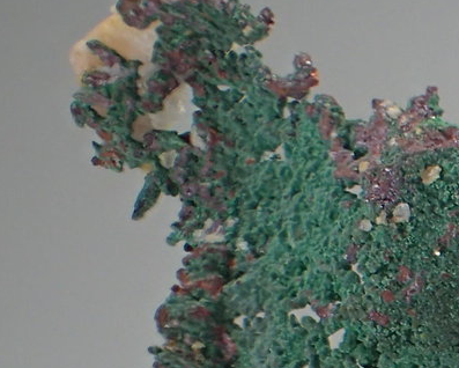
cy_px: 383
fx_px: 1604
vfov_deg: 12.9
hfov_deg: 14.7
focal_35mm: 118
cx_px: 772
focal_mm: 5.5
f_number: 3.2
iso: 100
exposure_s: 1/160
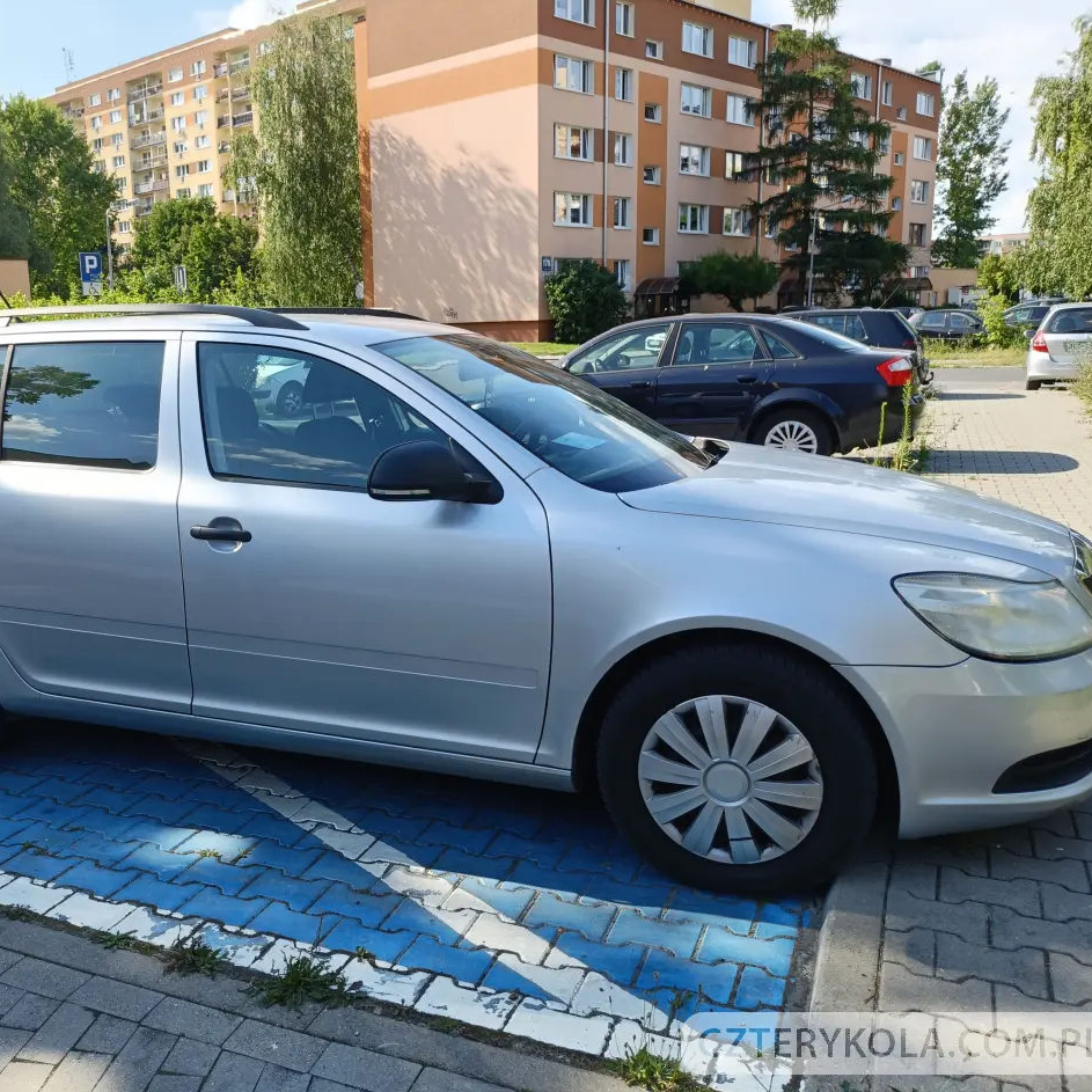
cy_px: 537
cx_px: 394
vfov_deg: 54.0
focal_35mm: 30
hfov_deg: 53.3
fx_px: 1071
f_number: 1.7
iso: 50
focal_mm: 4.7
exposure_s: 1/245
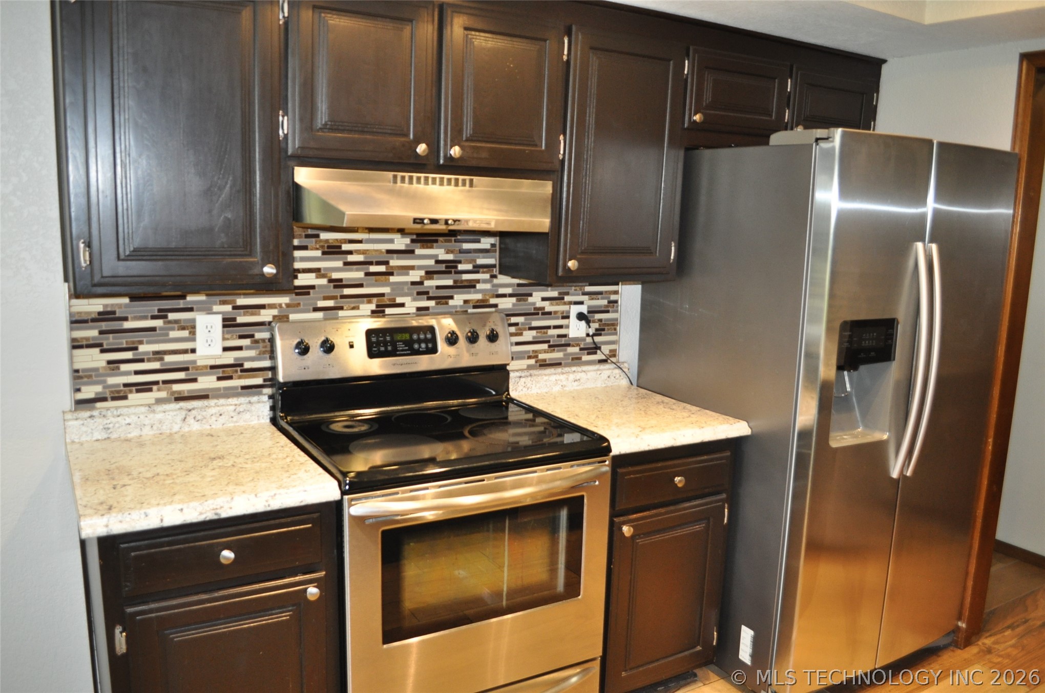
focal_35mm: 27
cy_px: 346
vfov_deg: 47.8
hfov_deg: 67.5
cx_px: 522
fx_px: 783
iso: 800
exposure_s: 1/60
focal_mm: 18
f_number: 3.5
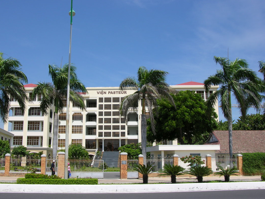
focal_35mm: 40
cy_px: 98
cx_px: 116
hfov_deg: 46.7
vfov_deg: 36.0
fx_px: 306
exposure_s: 1/269
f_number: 6.3
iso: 50
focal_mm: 8.9
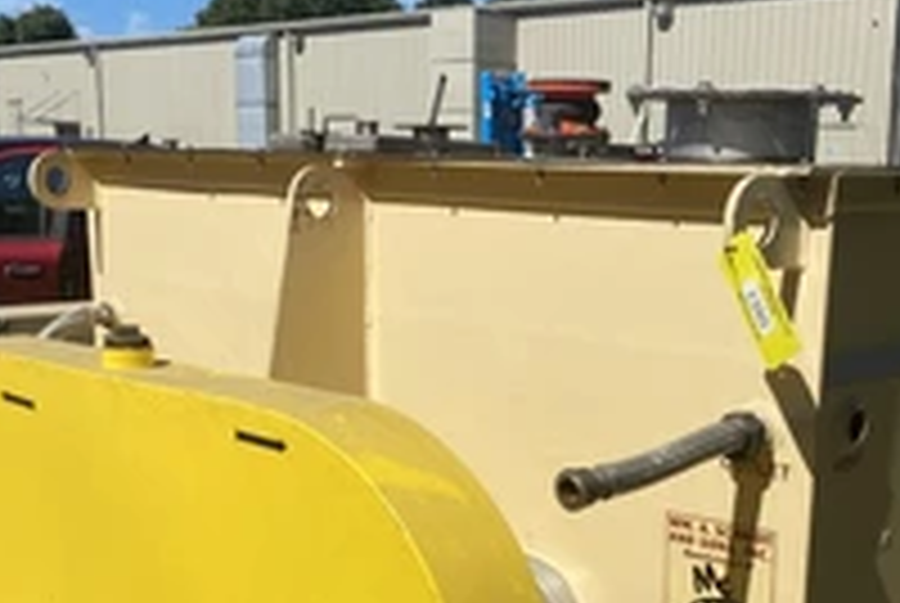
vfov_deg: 24.5
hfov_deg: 36.6
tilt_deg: -13.7
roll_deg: -1.5
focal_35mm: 54
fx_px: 1352
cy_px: 531
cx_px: 562
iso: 32
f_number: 1.8
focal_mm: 4.25
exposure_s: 1/5495
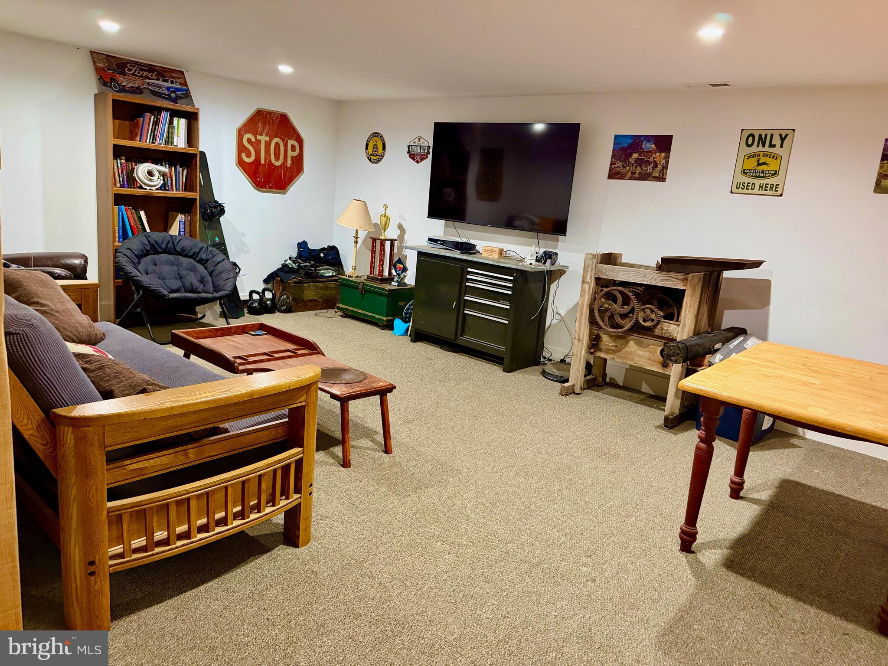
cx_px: 444
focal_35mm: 24
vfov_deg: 56.8
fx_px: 616
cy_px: 333
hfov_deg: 71.6
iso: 640
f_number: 1.78
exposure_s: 1/60
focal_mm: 6.76
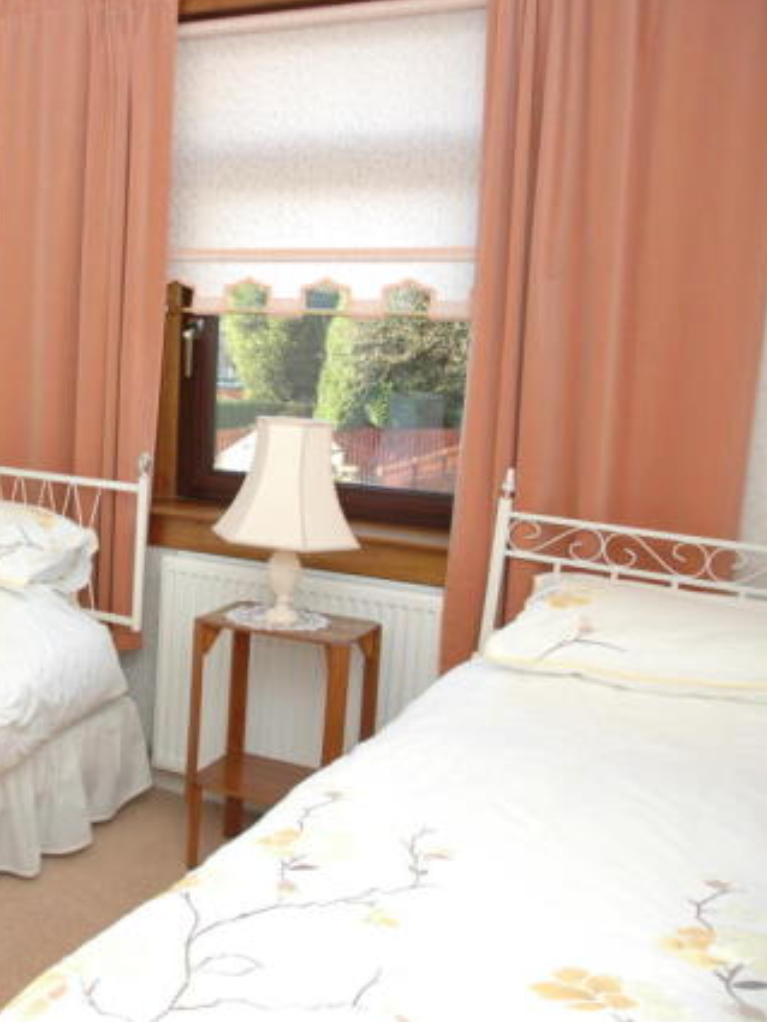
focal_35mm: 40
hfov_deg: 33.1
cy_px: 500
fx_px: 1181
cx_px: 5
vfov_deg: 46.8
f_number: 5
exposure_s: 1/60
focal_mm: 18
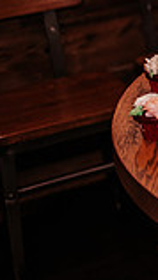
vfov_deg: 15.7
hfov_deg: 7.7
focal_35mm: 135
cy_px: 19
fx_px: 1004
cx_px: 497
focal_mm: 35
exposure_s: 1/200
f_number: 2.2
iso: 1000
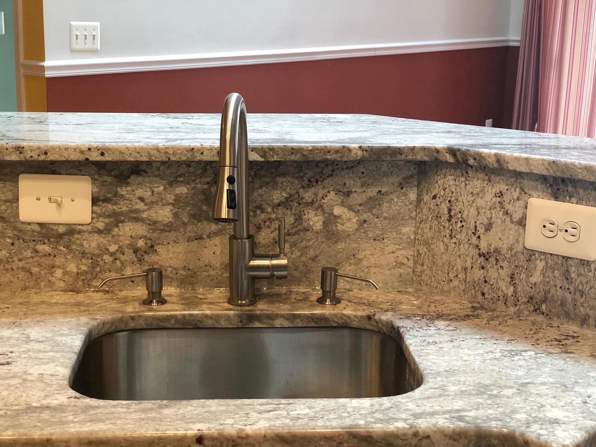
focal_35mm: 57
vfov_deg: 25.6
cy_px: 242
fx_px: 981
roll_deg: -1.1
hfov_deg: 33.8
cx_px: 282
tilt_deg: -15.2
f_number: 2.4
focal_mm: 6
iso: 160
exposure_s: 1/24
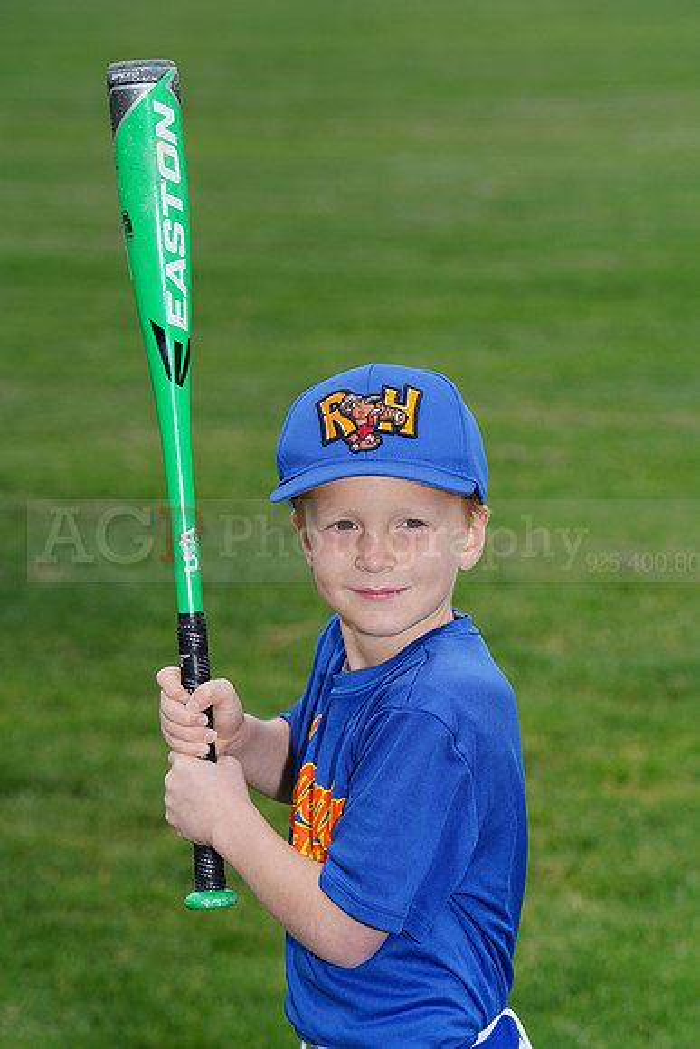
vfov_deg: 10.9
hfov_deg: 7.3
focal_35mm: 189
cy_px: 524
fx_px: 5509
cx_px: 350
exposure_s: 1/200
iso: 160
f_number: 9
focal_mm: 189
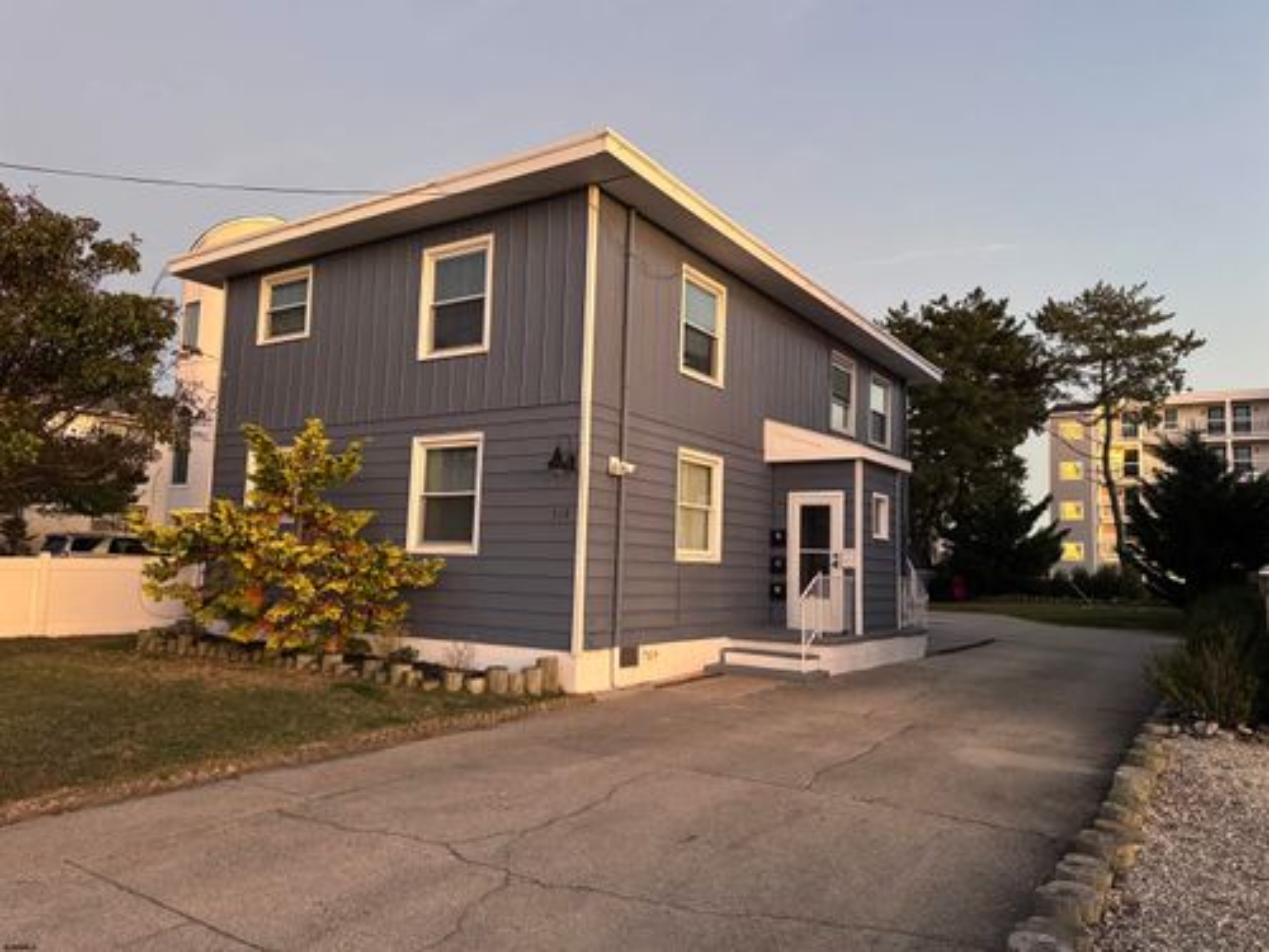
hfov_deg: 71.6
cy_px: 476
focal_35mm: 24
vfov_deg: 56.8
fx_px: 880
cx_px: 634
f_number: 1.78
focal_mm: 6.76
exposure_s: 1/43
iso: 800
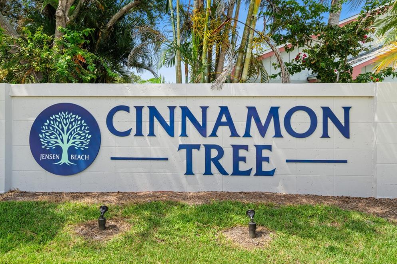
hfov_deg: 58.7
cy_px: 134
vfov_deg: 41.1
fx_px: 353
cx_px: 198
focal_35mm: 32
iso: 800
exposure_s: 1/100
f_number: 9
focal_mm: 31
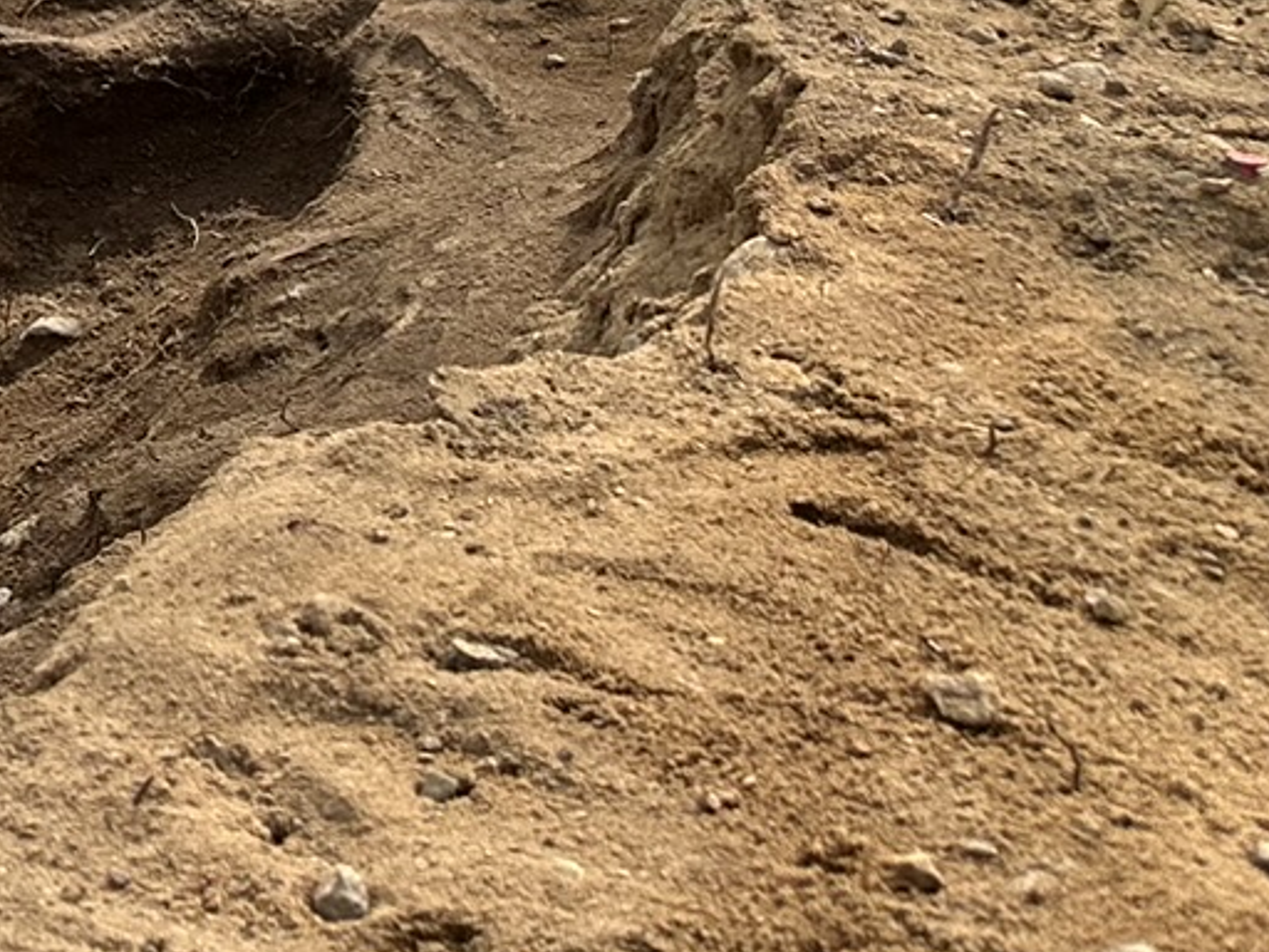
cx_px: -1058
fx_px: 3519
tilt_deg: -15.9
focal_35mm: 96
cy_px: -478
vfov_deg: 14.4
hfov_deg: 16.7
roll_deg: -1.2
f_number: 1.78
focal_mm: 6.86
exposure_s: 1/4762
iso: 80
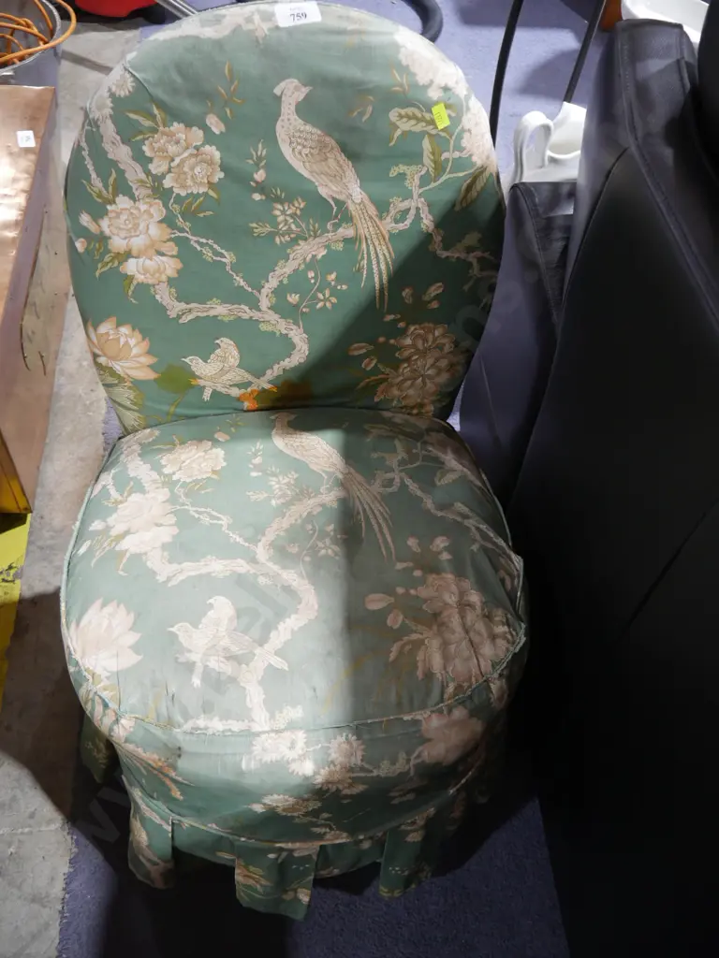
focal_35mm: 30
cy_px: 479
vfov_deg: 60.0
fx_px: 831
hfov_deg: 46.8
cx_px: 360
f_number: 3.6
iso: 1000
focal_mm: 15
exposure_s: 1/60
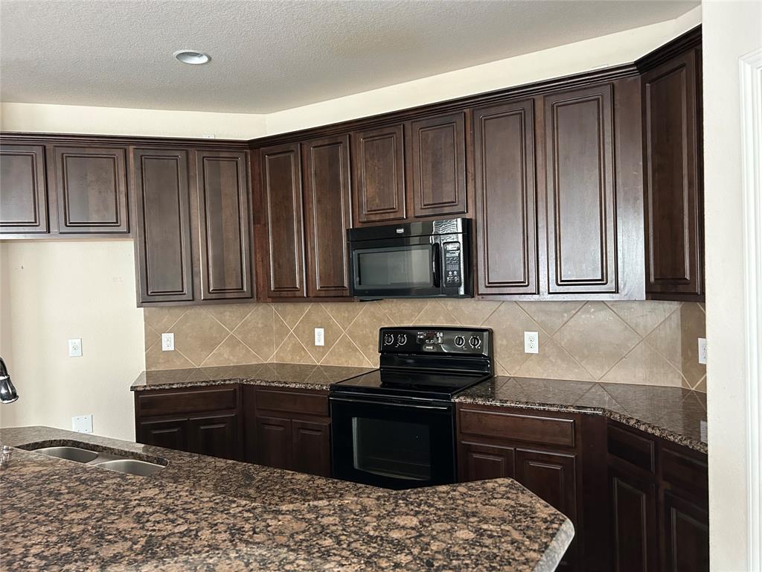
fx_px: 572
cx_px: 381
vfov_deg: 53.1
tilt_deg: -1.4
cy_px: 286
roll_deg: +1.8
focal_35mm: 26
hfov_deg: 67.3
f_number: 1.5
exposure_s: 1/60
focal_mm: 5.7
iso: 500
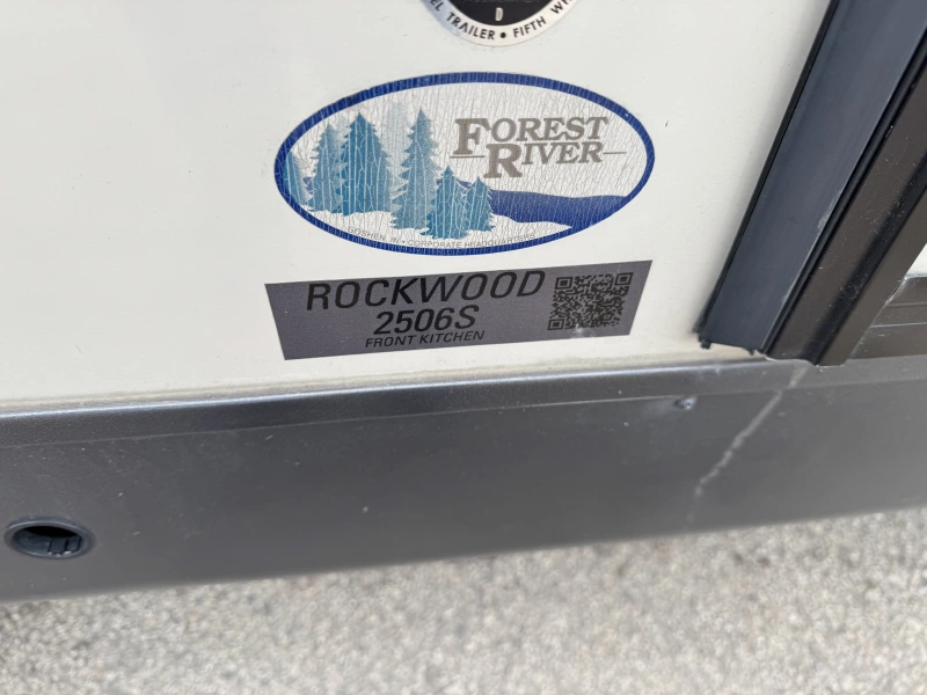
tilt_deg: -47.4
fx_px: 643
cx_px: 464
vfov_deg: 56.8
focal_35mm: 24
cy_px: 348
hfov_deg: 71.6
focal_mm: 6.76
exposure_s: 1/639
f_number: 1.78
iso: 80
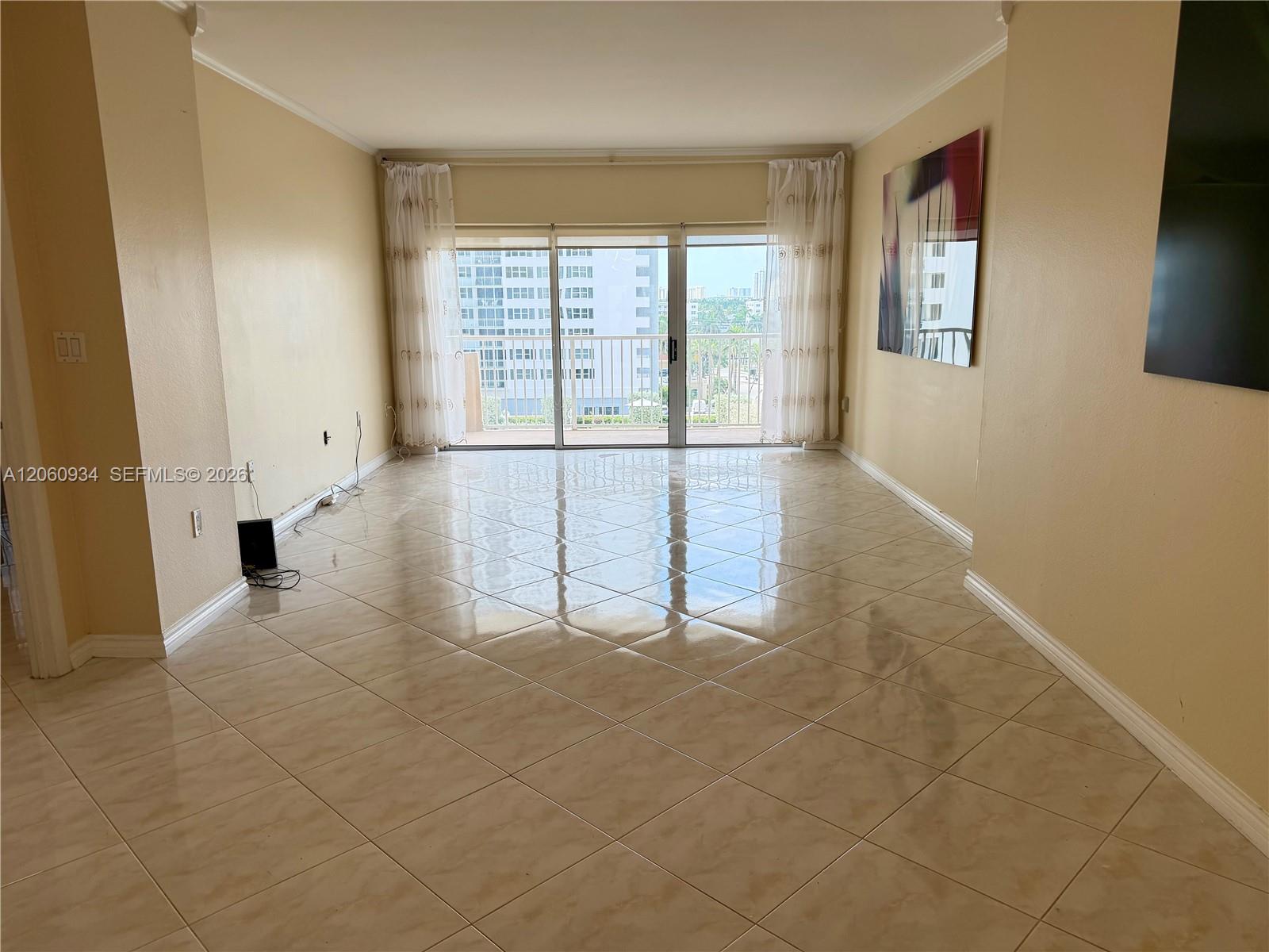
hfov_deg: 71.6
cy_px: 476
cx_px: 634
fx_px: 880
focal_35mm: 24
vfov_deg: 56.8
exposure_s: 1/440
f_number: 1.78
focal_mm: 6.76
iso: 80
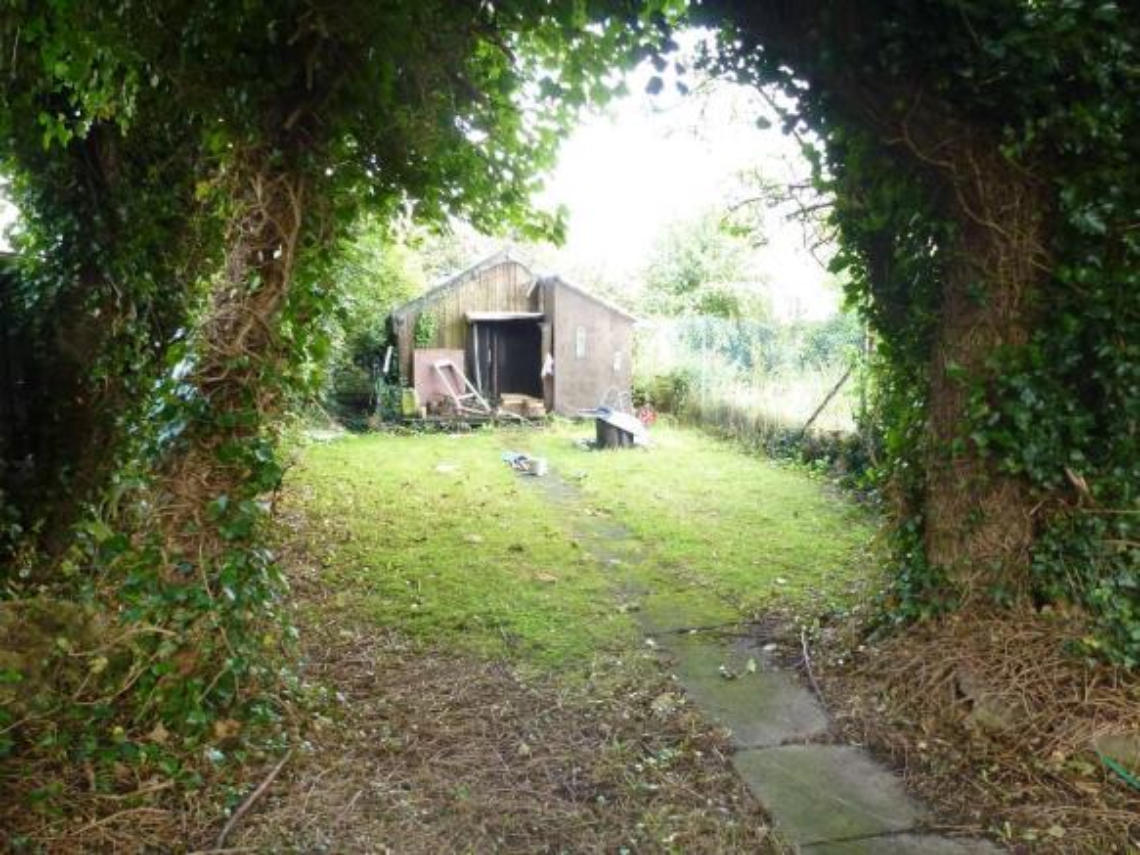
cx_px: 570
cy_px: 428
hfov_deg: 71.6
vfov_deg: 56.8
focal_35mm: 24
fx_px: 790
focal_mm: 4.3
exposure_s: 1/40
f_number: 3.3
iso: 200
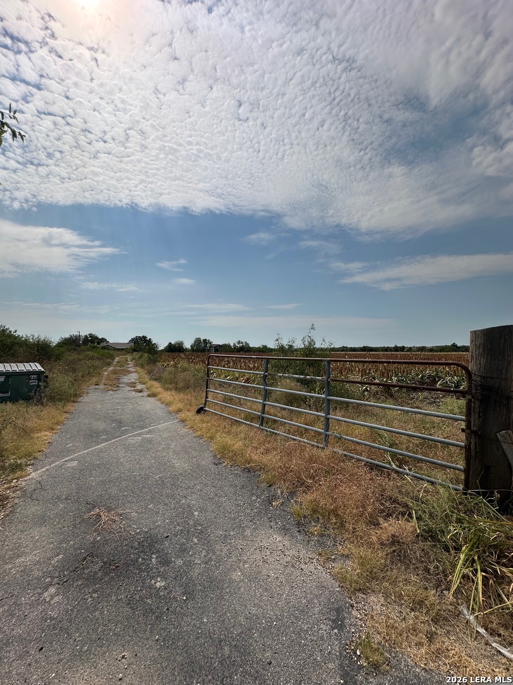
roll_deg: +0.0
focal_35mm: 14
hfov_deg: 85.7
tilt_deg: +2.1
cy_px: 342
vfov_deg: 102.1
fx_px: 277
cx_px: 256
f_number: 2.2
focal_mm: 2.22
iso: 50
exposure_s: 1/6494
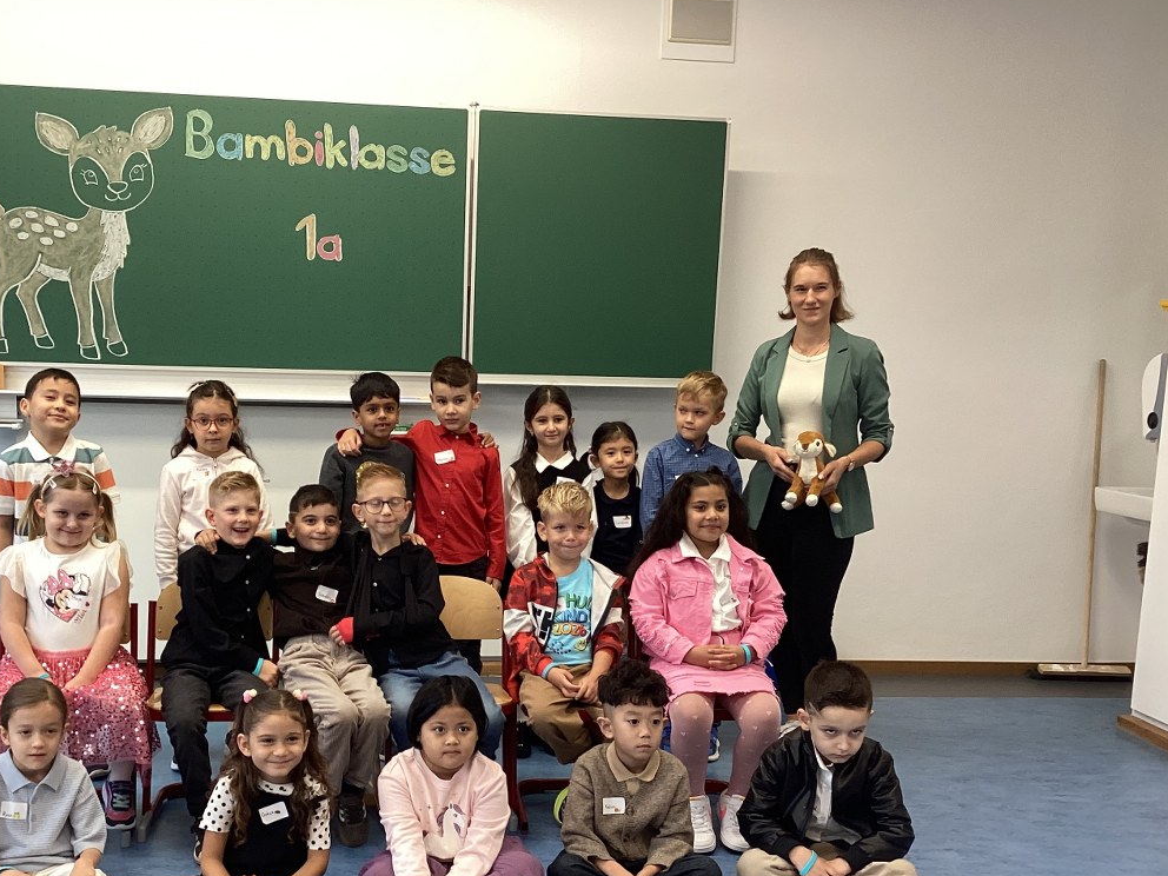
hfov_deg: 46.4
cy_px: 548
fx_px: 1350
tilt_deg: -9.4
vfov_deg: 35.8
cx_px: 444
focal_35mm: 40
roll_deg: -2.7
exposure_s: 1/60
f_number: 2.4
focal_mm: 3.3
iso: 100
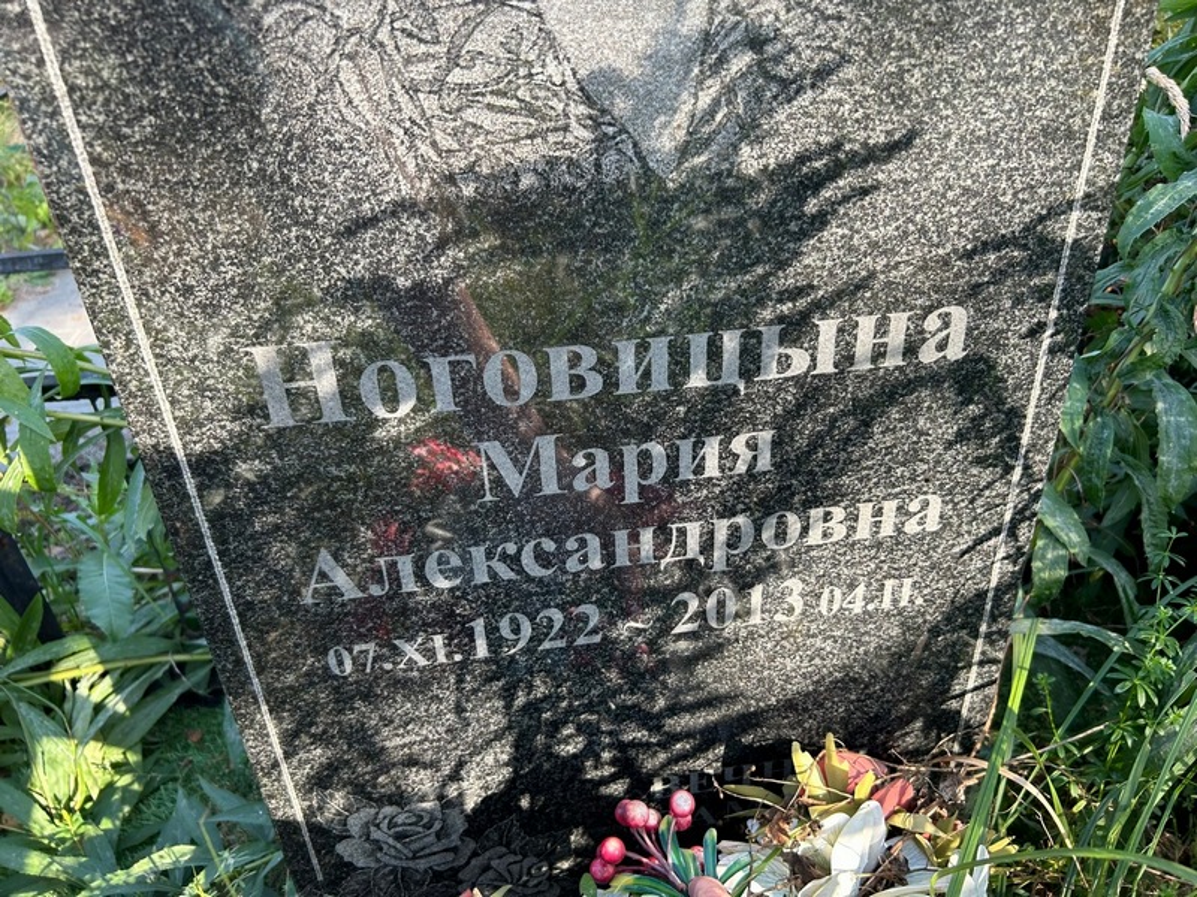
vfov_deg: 53.1
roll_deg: +3.7
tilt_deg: -32.7
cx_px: 598
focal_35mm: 26
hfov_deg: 67.3
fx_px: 899
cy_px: 448
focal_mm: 5.7
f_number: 1.5
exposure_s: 1/254
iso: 40
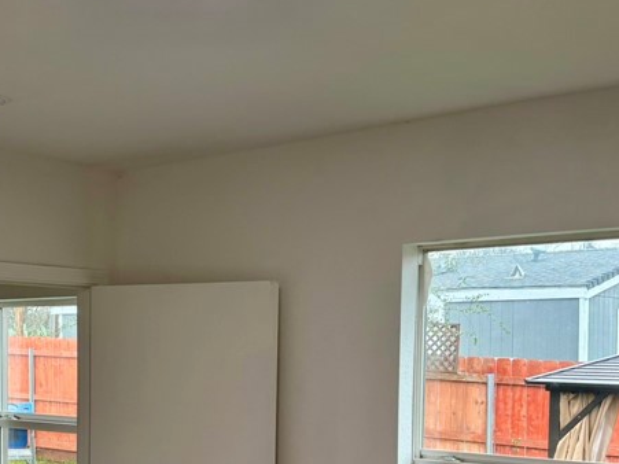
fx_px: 1055
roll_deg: -0.2
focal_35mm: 59
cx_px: 181
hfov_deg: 32.3
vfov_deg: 24.4
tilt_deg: -2.3
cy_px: 380
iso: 100
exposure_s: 1/120
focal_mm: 5.96
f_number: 1.6
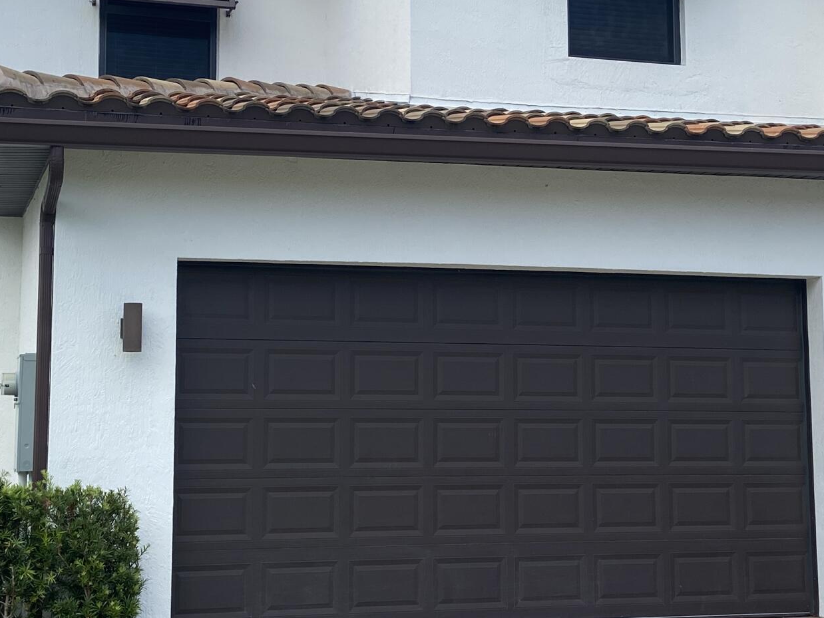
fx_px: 1500
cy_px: 254
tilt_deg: +6.2
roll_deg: +0.6
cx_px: 410
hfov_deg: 30.7
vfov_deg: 23.3
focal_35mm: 63
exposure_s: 1/1218
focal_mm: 4.25
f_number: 1.8
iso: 32
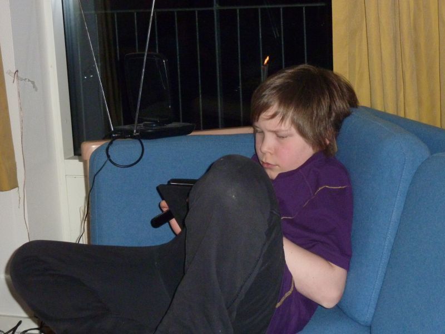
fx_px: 1003
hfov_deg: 25.0
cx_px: 222
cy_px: 167
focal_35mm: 78
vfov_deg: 18.9
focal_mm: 12.8
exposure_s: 1/125
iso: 400
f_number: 4.2
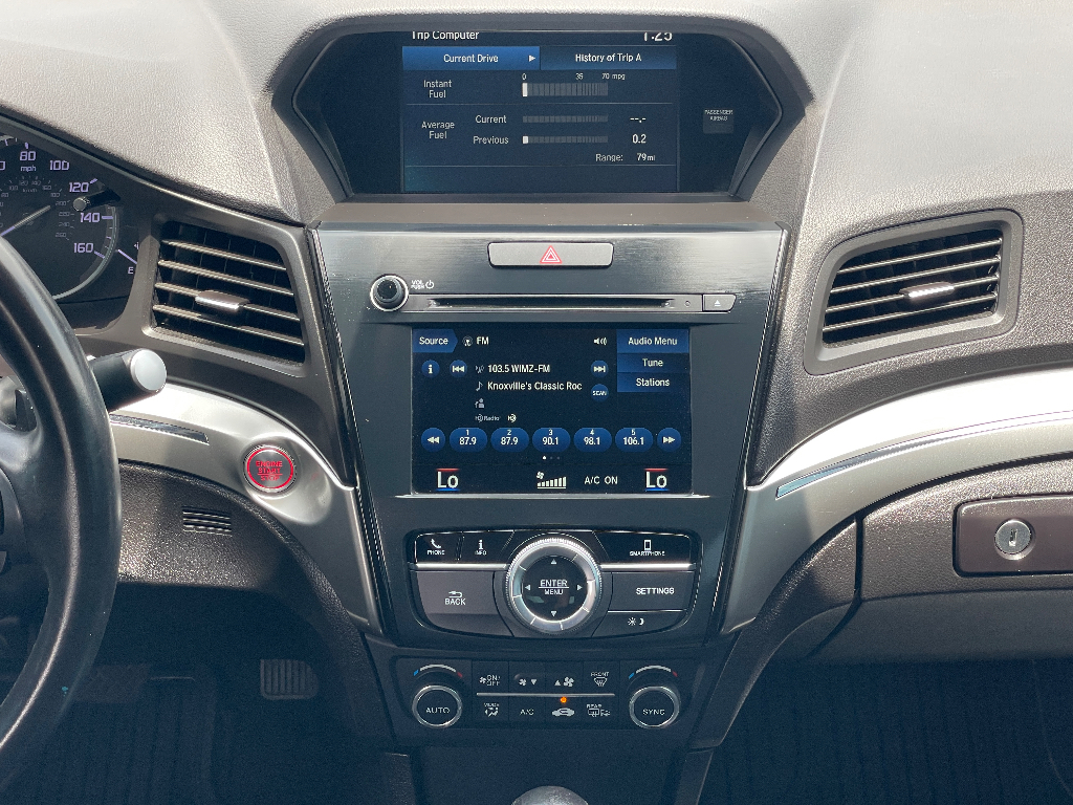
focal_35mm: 52
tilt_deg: -29.2
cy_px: 402
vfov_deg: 28.0
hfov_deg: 36.8
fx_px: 1612
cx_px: 536
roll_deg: -0.5
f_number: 2
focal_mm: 6
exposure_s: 1/99
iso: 40
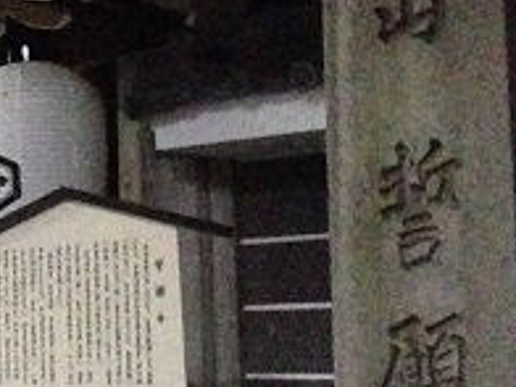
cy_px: 142
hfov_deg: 17.4
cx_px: -97
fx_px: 1610
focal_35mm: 108
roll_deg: -0.3
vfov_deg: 13.7
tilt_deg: +8.2
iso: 3200
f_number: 2.4
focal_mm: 4.12
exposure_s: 1/15
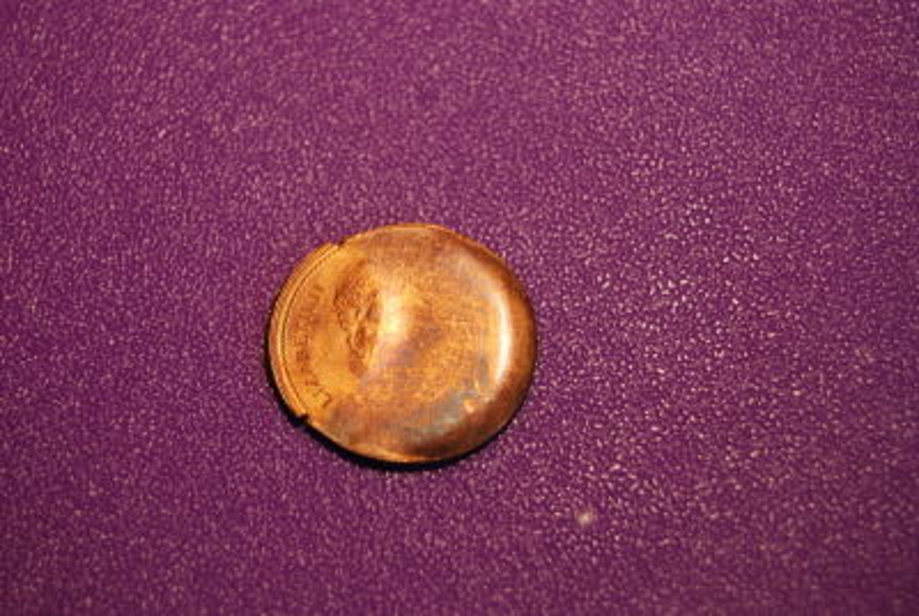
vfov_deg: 16.6
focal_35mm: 82
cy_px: 308
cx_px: 460
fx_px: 2109
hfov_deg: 24.6
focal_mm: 55
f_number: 5.6
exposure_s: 1/40
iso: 200
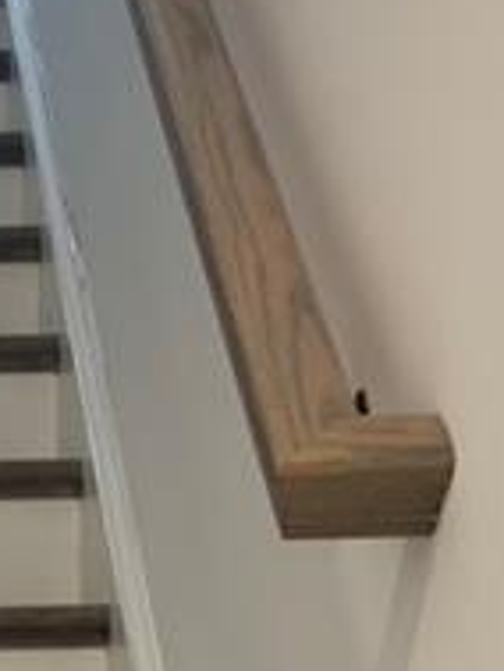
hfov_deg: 12.0
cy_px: 973
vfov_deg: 15.5
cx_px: -273
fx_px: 2288
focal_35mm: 118
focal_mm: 3
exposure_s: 1/60
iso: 125
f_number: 1.8
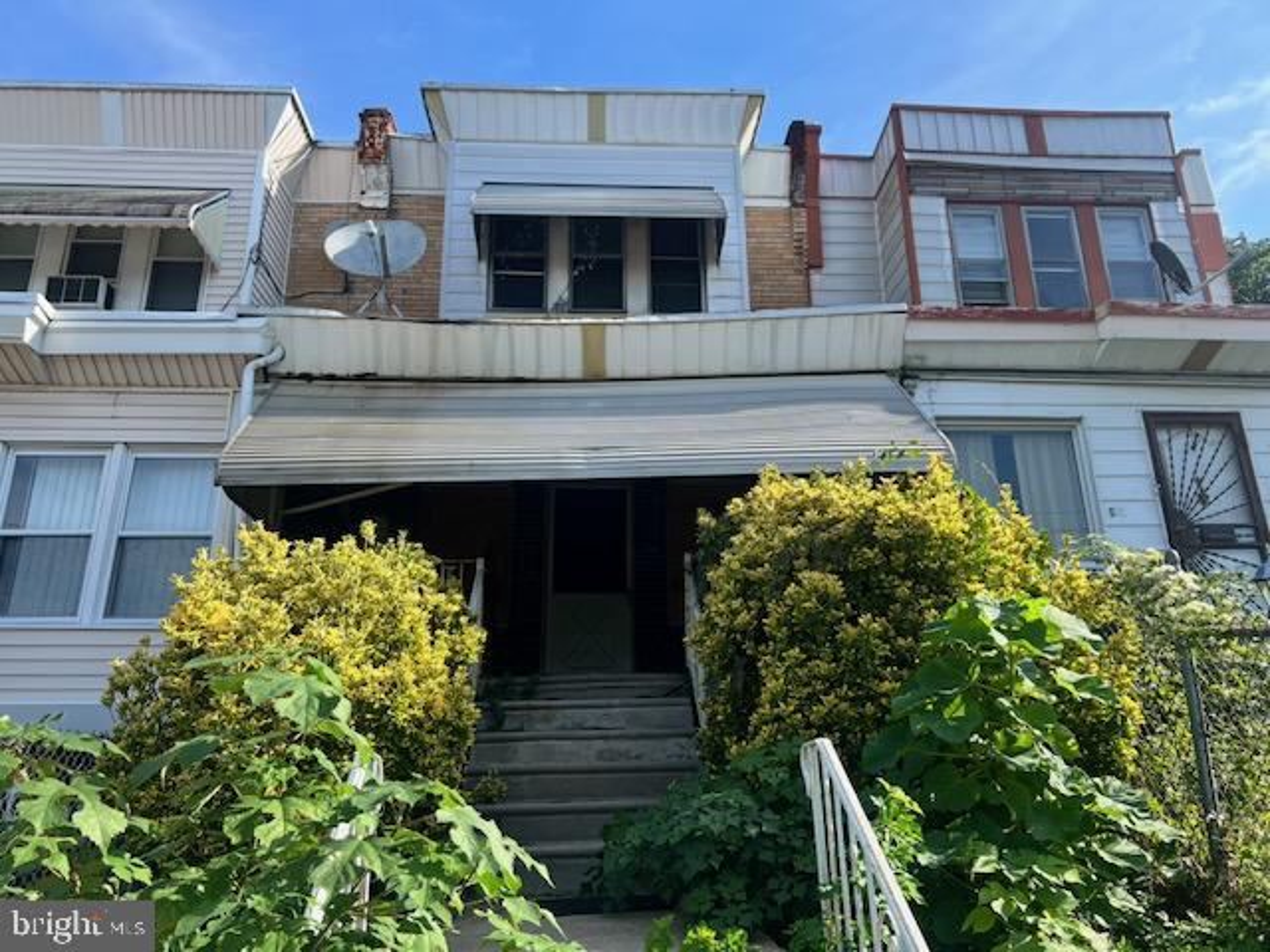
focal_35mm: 26
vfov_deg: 53.1
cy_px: 476
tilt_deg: +19.9
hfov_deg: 67.3
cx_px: 635
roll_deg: +0.6
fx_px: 954
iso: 50
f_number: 1.5
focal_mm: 5.7
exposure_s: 1/1698
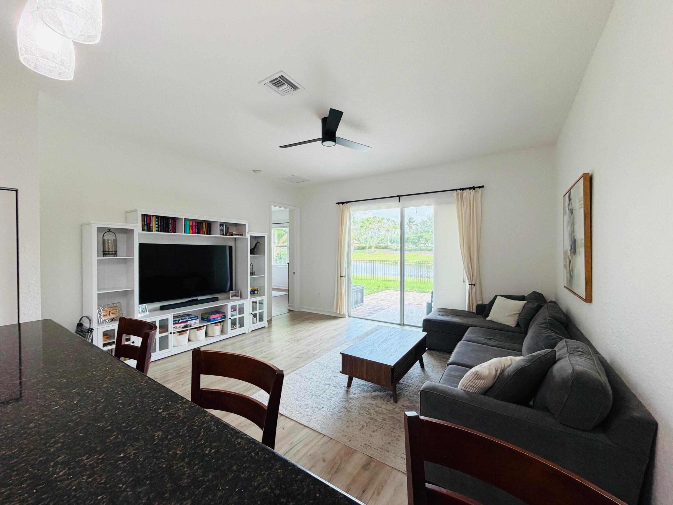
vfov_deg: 85.7
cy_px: 252
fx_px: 272
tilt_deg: -1.2
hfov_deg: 102.1
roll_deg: +0.7
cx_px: 336
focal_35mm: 14
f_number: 2.2
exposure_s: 1/60
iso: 200
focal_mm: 2.22
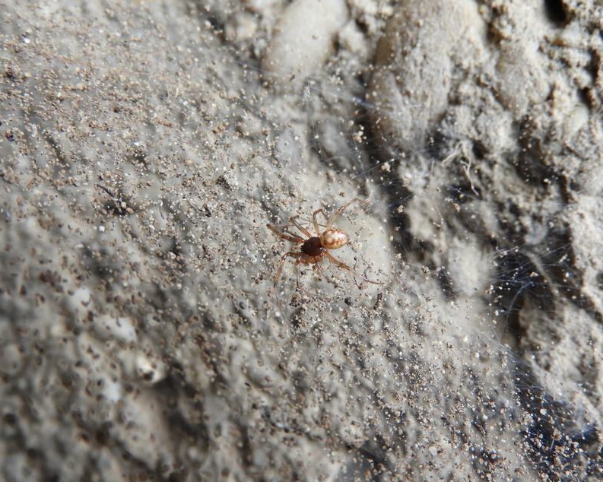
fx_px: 749
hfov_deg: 43.8
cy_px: 242
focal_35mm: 42
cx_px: 316
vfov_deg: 35.7
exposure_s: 1/30
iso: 220
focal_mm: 7.2
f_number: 3.8
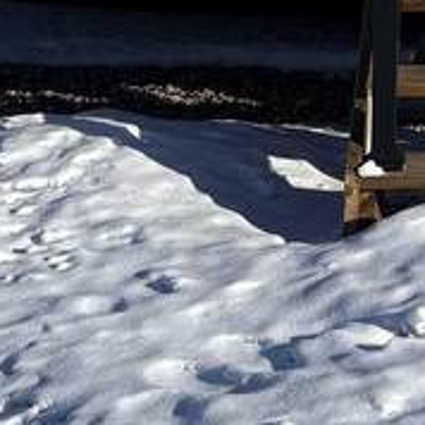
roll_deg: -1.5
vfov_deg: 10.2
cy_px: -255
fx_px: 2292
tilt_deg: -4.2
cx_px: 831
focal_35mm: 165
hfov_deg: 9.9
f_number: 1.6
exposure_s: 1/7813
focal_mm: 5.96
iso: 50
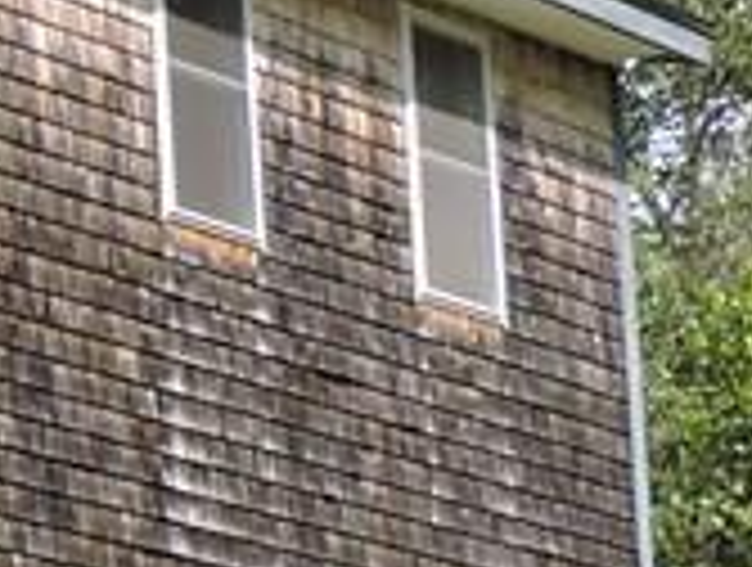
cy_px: 486
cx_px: -1117
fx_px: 5726
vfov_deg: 5.7
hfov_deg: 7.0
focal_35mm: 263
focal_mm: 7.7
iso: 360
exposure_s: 1/2000
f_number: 3.4
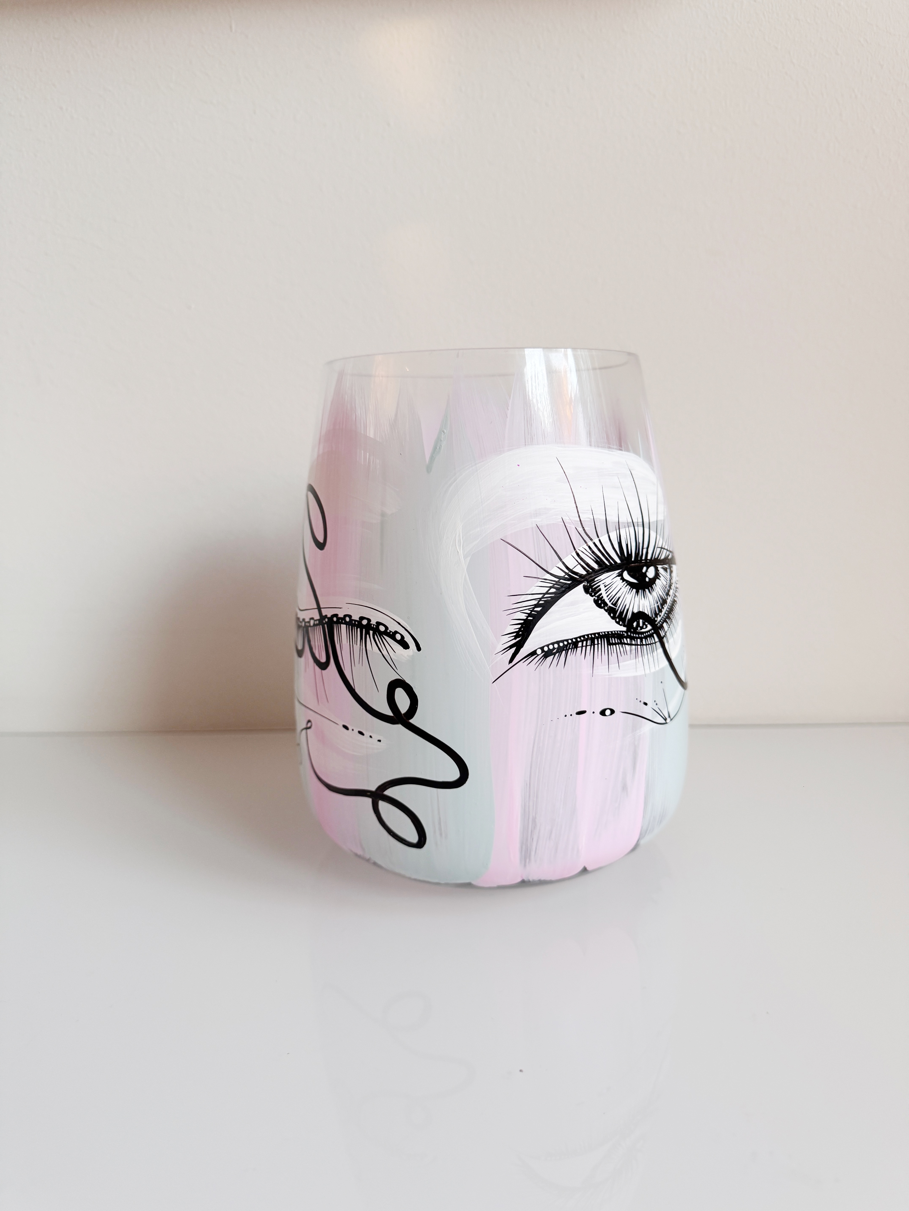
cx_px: 454
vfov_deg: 71.6
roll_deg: +1.4
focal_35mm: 24
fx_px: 840
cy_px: 606
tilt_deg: -10.8
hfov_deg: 56.8
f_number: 1.78
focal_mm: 6.76
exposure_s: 1/100
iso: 200
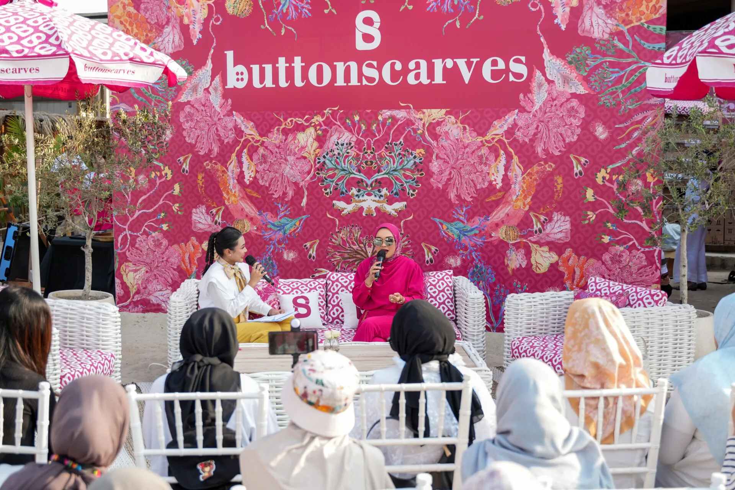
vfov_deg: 26.5
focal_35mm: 51
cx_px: 368
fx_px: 1041
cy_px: 245
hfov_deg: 38.9
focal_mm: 34.1
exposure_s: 1/1250
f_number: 2.8
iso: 320
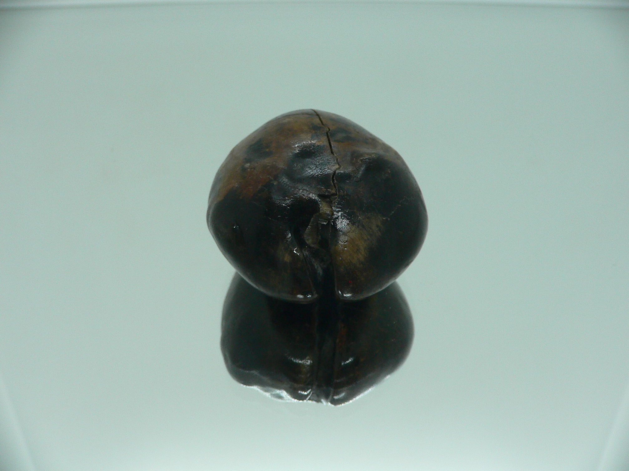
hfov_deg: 52.6
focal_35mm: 35
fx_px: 636
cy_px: 236
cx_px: 314
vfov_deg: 40.7
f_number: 2.8
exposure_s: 1/60
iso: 150
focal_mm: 4.6
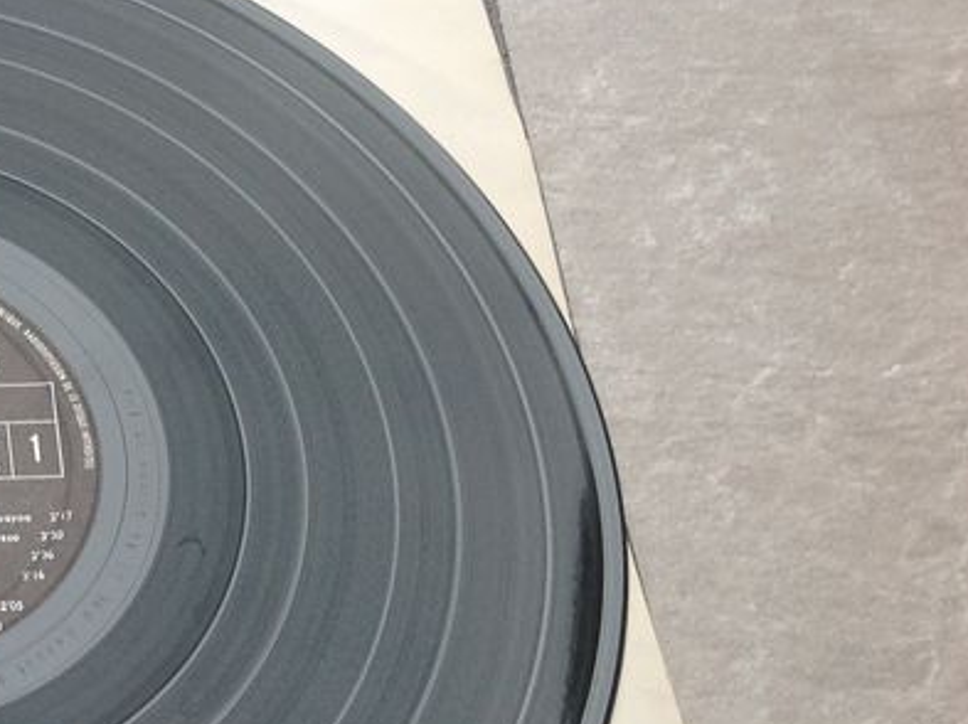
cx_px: -182
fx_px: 2487
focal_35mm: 89
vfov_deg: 16.2
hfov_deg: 20.6
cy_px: 733
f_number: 2.4
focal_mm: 4.28
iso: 50
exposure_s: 1/40
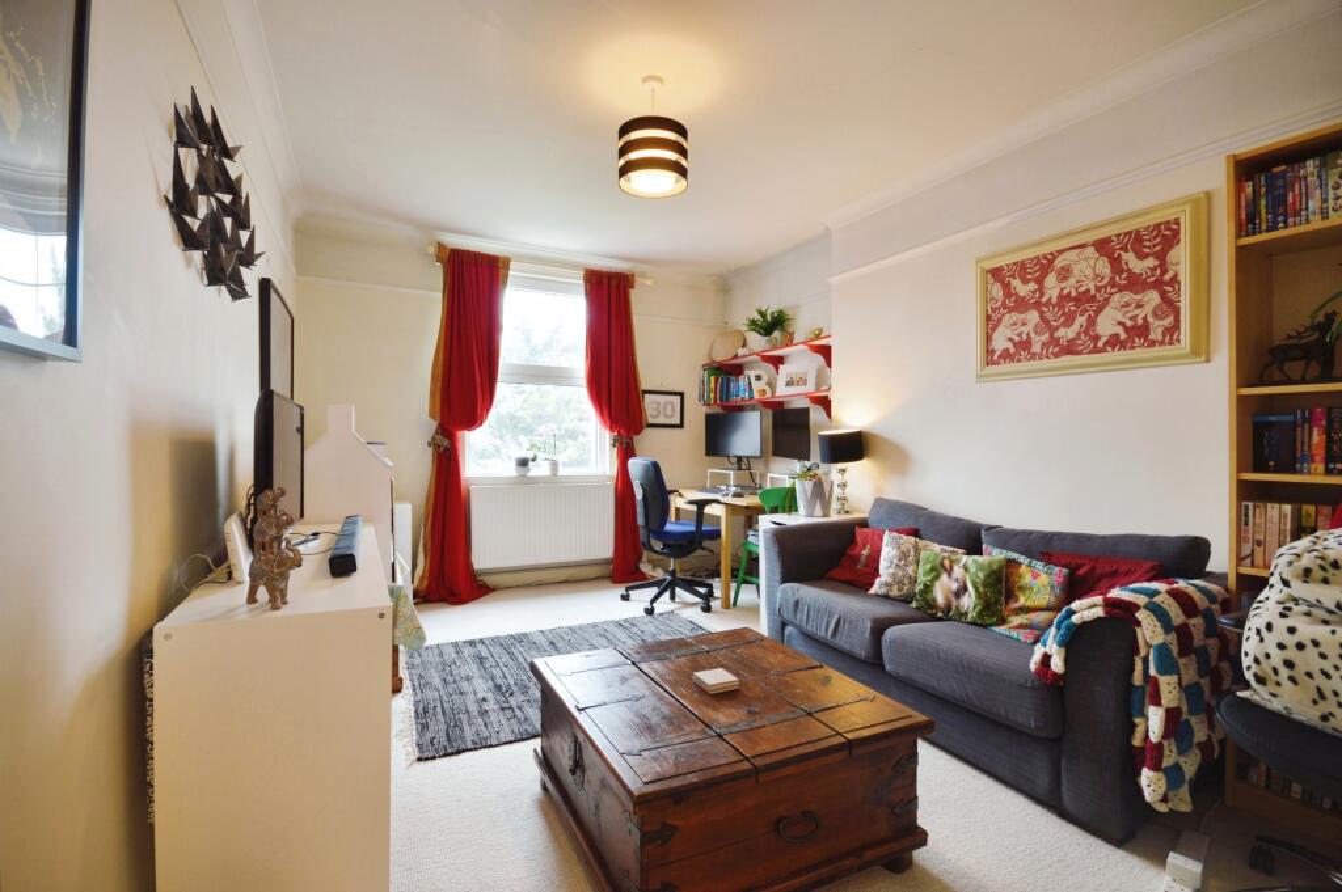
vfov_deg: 77.2
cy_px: 446
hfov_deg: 100.4
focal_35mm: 15
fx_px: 559
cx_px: 671
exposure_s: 1/4
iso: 100
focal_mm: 10
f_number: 8
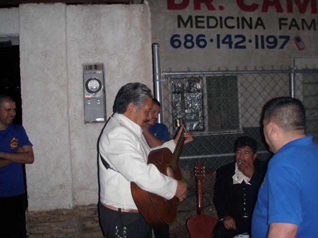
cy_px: 119
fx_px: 349
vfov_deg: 37.7
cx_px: 159
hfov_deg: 49.0
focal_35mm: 38
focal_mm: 6.7
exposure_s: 1/30
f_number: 3.5
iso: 200
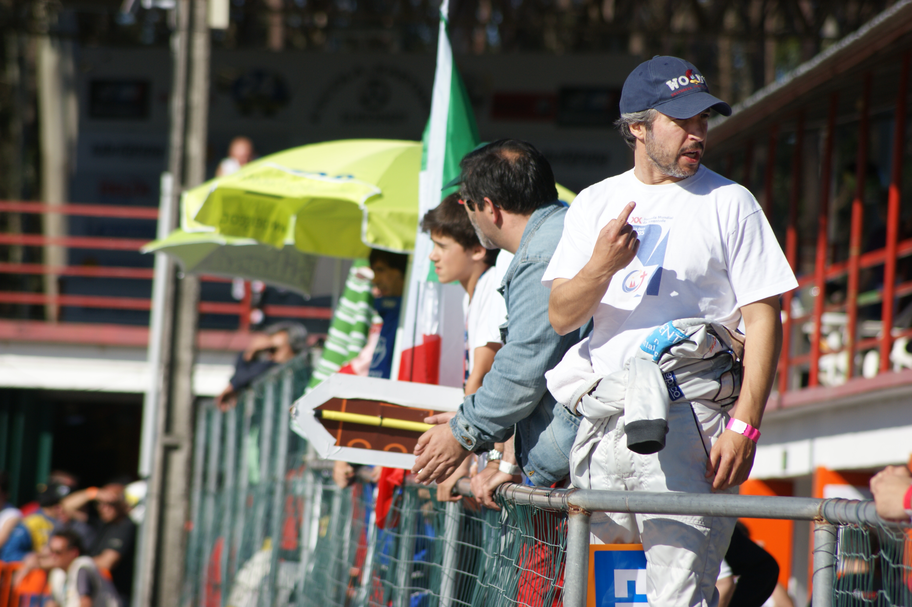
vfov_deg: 4.6
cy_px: 304
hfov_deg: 6.9
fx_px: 7595
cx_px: 456
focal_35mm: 300
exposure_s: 1/500
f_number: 6.3
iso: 100
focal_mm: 200
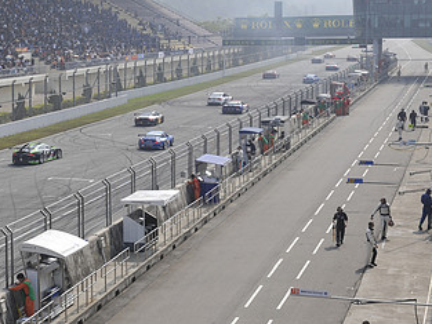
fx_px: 1111
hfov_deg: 21.8
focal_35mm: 89
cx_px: 95
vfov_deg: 16.6
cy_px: 108
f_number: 8
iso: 250
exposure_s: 1/640
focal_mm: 50
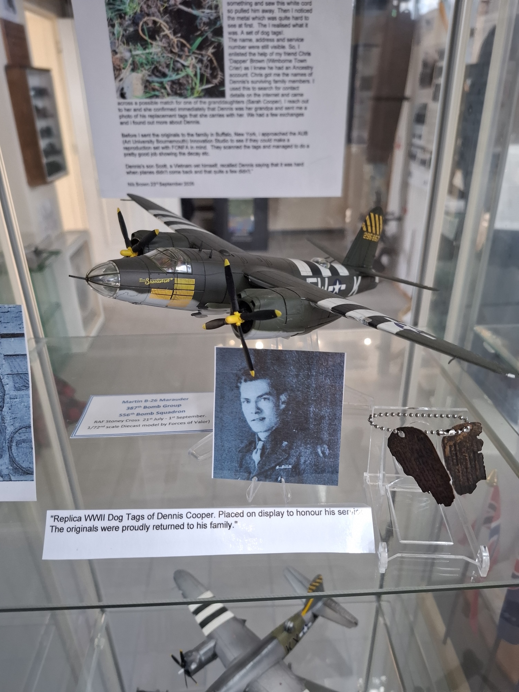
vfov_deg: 73.9
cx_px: 260
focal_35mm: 23
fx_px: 460
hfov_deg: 58.9
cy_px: 346
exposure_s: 1/60
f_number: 1.8
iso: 200
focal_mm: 5.54
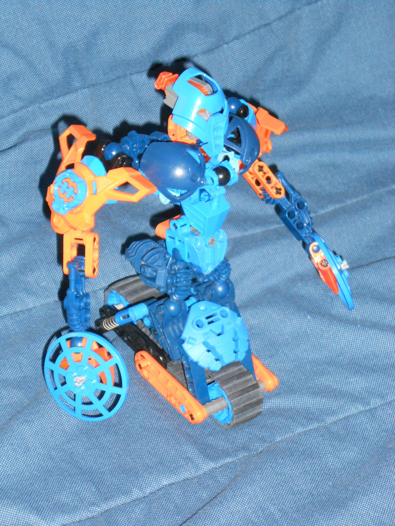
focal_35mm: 105
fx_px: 1598
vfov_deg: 18.7
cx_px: 198
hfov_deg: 14.1
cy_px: 263
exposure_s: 1/60
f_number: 5
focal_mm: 18.7
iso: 400
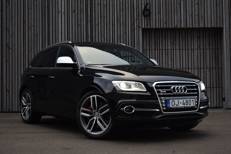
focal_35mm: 60
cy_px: 77
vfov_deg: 22.6
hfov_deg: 33.4
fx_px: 385
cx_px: 116
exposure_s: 1/125
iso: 400
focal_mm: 40
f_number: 5.6
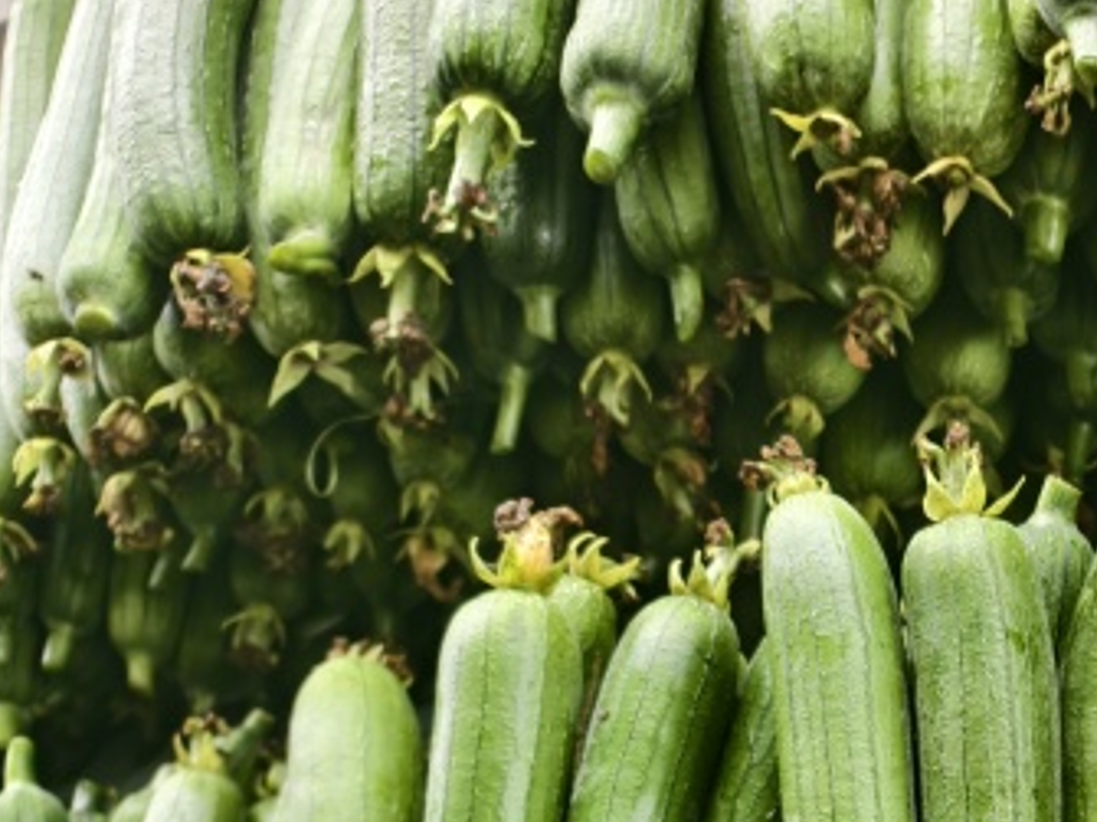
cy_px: 956
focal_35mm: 55
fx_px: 1742
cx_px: 1058
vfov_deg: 24.4
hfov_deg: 32.6
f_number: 1.57
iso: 71
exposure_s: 1/107
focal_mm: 6.54
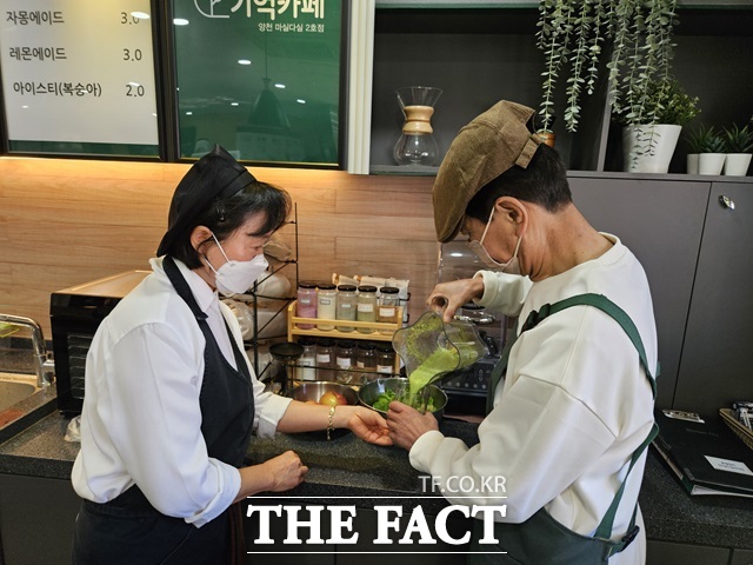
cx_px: 376
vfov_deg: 58.9
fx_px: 500
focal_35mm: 23
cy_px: 282
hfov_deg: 73.9
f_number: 1.8
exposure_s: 1/120
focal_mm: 5.4
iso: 80
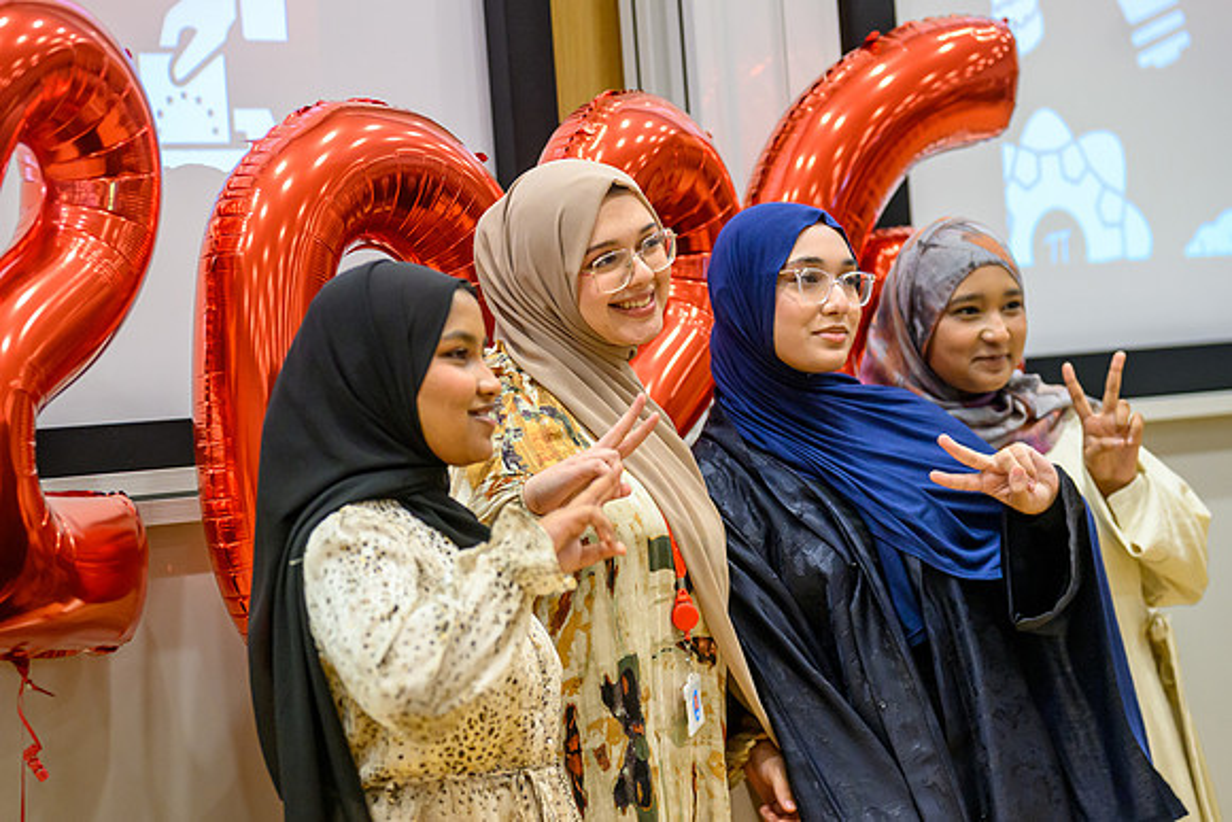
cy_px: 411
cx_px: 616
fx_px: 3522
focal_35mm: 103
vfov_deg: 13.3
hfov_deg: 19.8
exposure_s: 1/500
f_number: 2.8
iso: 5000
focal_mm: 93
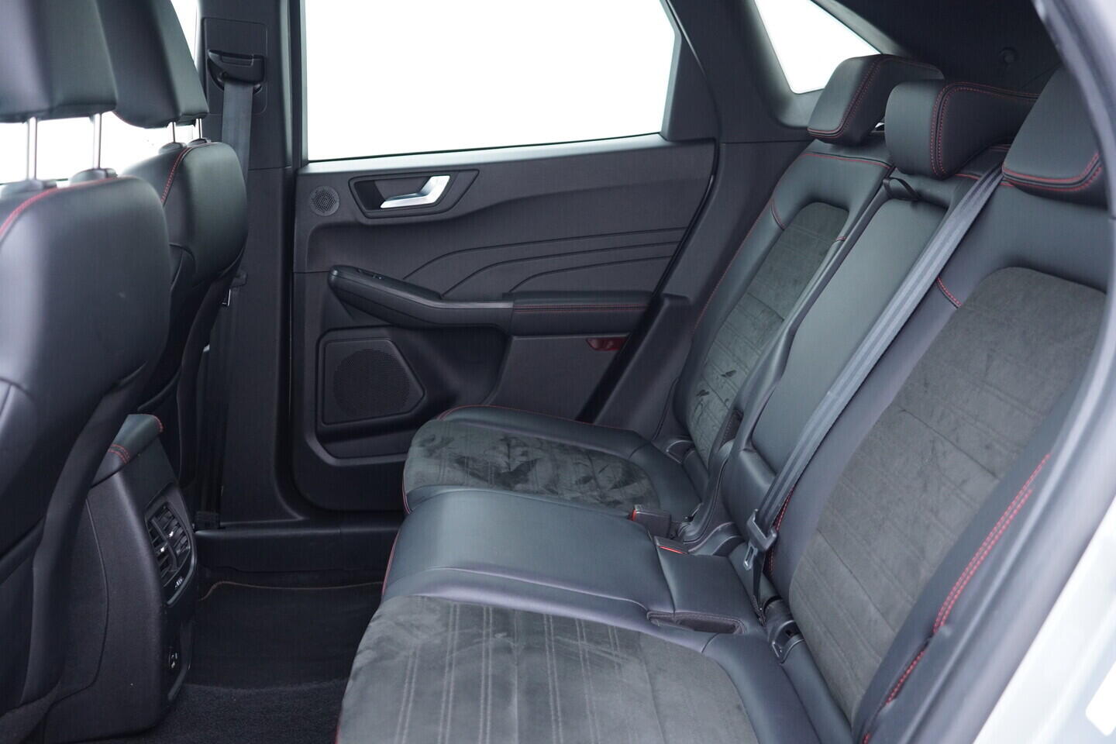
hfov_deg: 53.1
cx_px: 558
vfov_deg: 36.9
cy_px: 372
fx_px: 1116
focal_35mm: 36
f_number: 2.8
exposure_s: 1/40
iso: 1000
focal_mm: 24
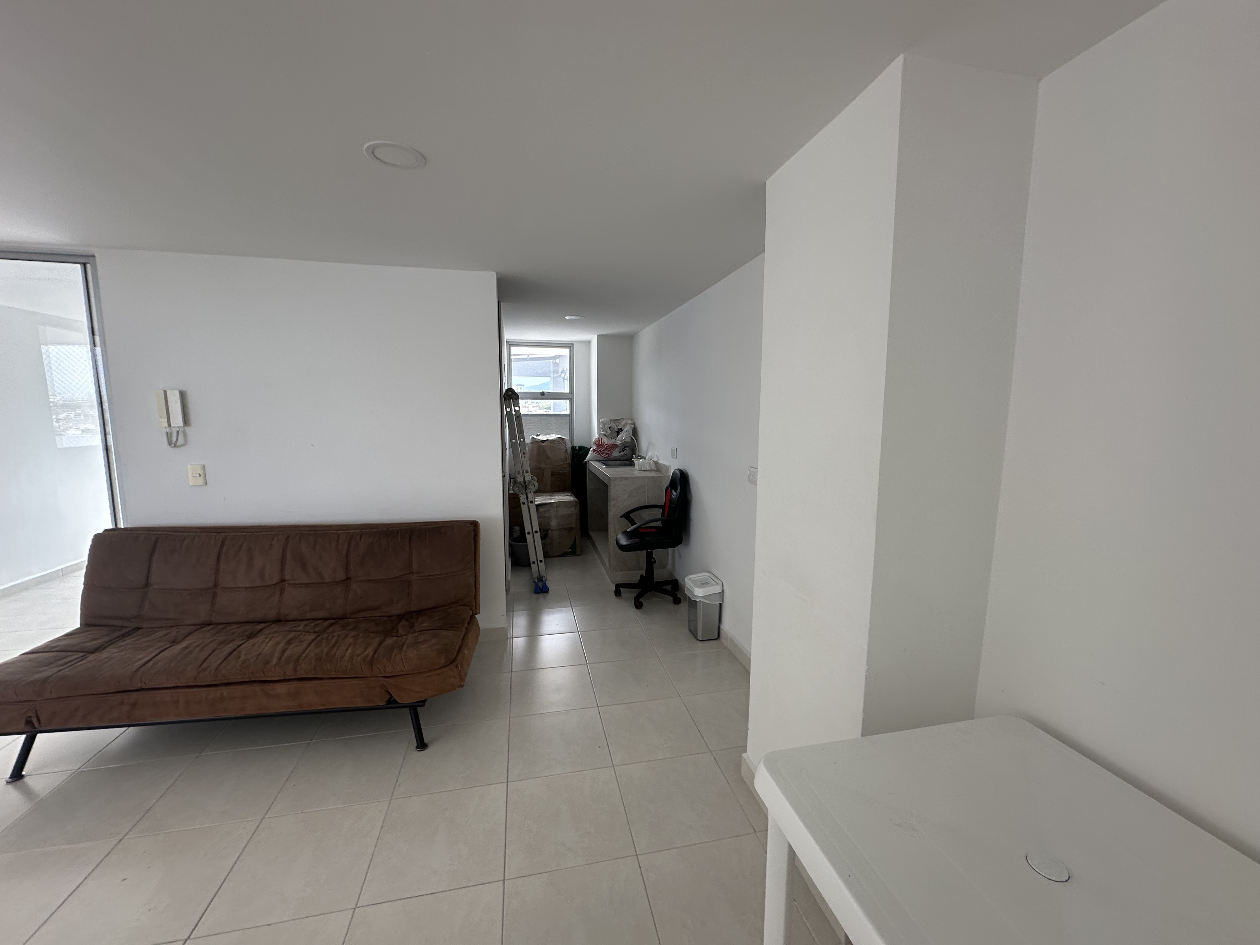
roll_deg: +0.2
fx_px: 510
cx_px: 630
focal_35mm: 14
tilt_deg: -5.4
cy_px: 472
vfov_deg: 85.7
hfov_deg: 102.1
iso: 50
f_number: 2.2
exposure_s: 1/99
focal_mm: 2.22
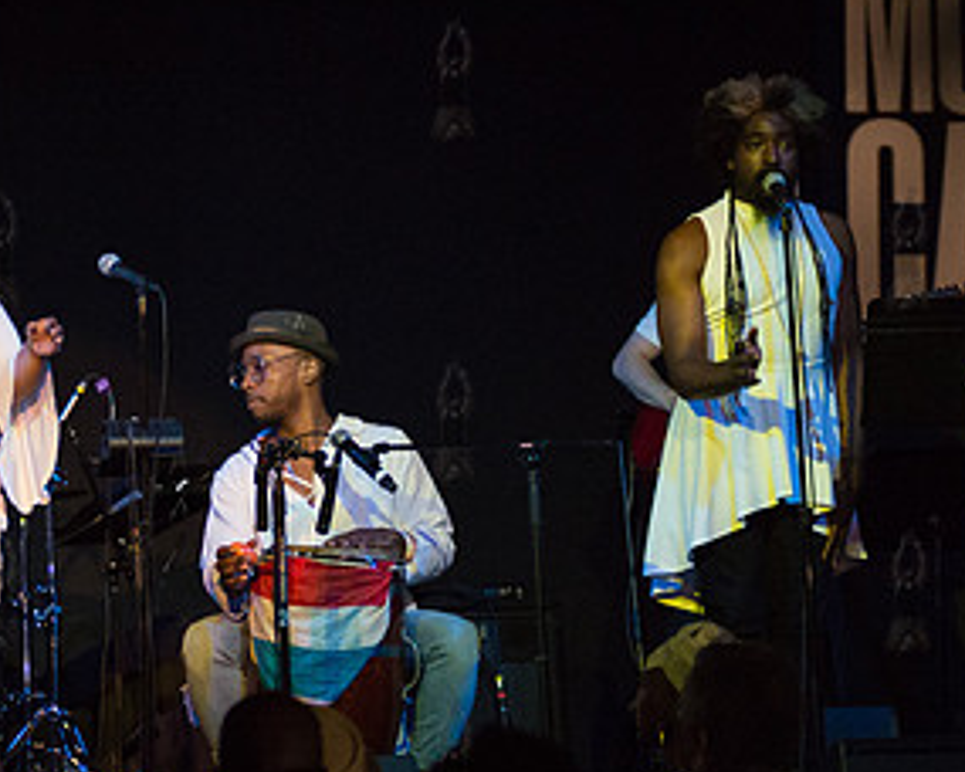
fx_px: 5084
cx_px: 354
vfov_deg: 8.7
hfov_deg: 10.8
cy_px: 338
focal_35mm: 178
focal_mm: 80
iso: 4000
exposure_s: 1/250
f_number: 2.8
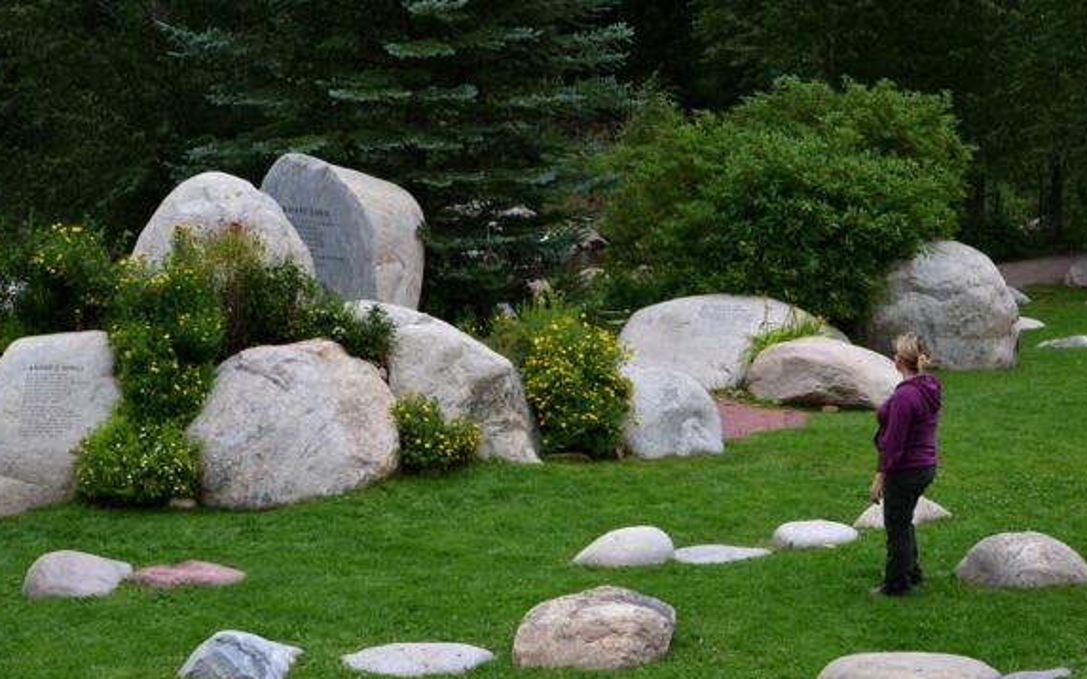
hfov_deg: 34.2
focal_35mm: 60
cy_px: 310
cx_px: 552
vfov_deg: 21.8
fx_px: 1764
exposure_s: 1/125
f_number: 5.6
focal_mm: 35
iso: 100
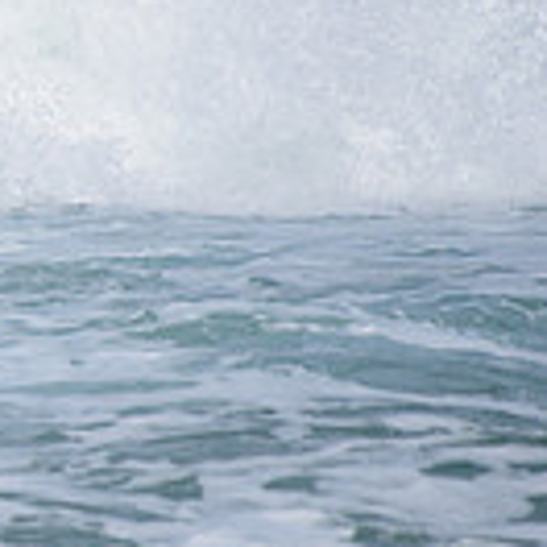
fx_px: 33396
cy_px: 85
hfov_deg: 0.9
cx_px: -584
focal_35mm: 1868
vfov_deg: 0.9
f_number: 5.6
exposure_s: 1/2000
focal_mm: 500
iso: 250
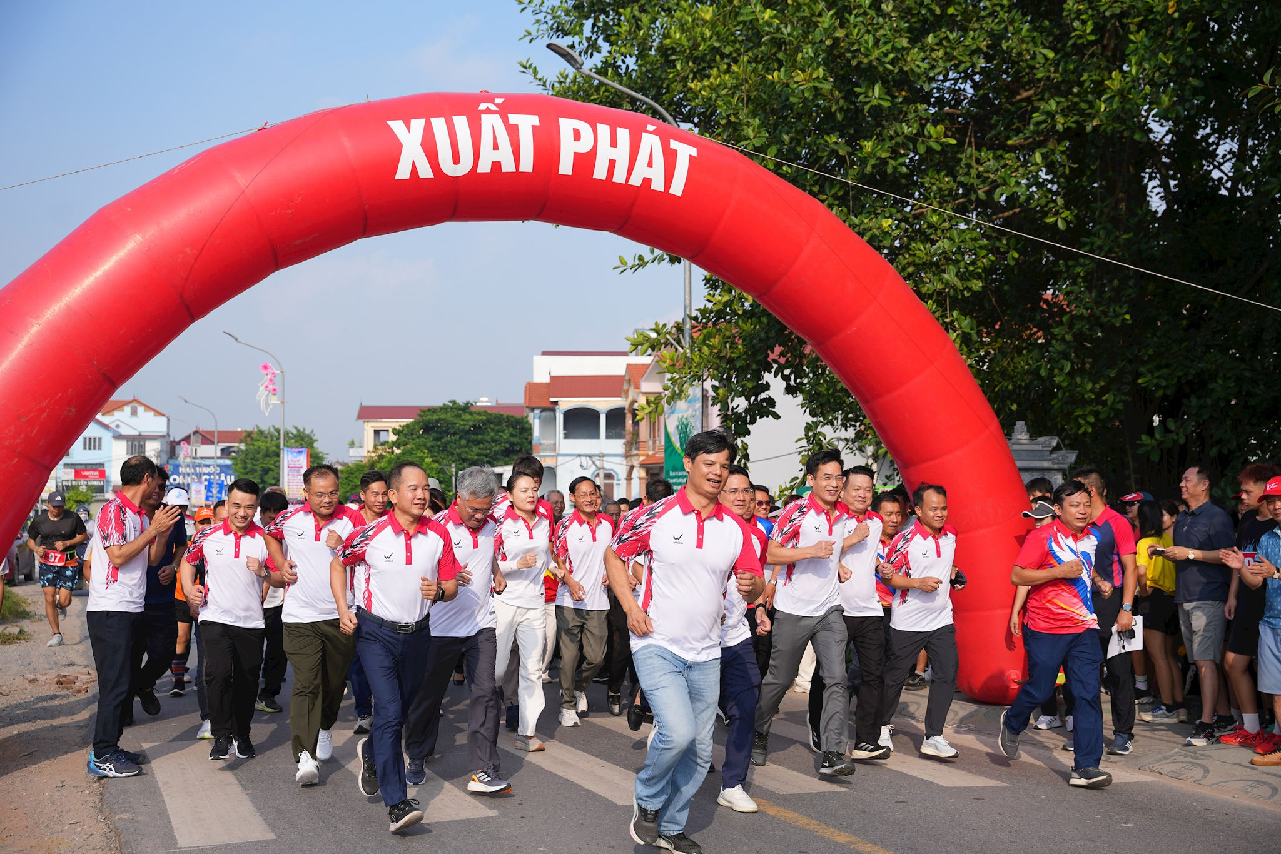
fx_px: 1473
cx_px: 640
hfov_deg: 47.0
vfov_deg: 32.3
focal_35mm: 41
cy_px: 427
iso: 125
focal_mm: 41.4
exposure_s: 1/1000
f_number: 4
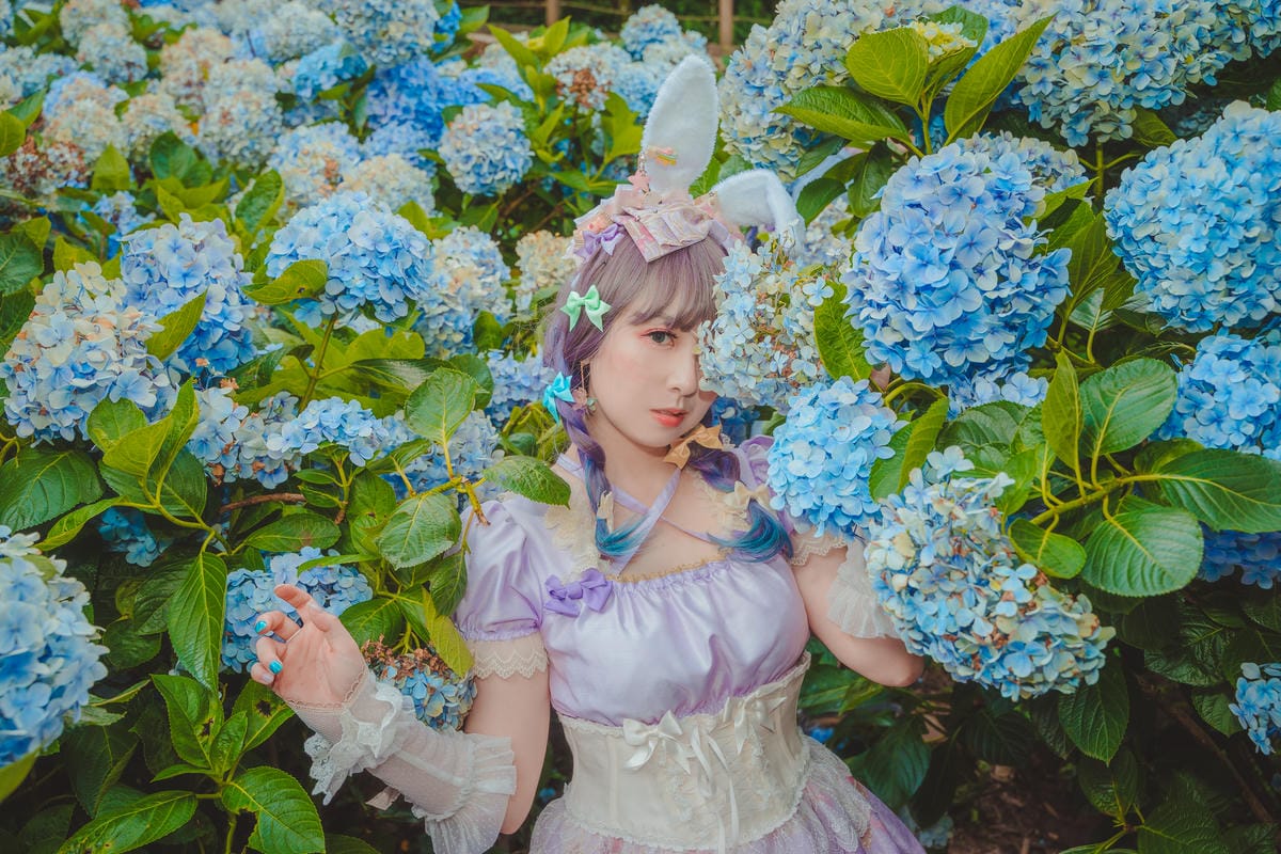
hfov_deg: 54.4
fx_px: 1245
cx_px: 640
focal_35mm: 35
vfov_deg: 37.9
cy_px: 427
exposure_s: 1/200
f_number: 5.6
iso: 250
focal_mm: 35
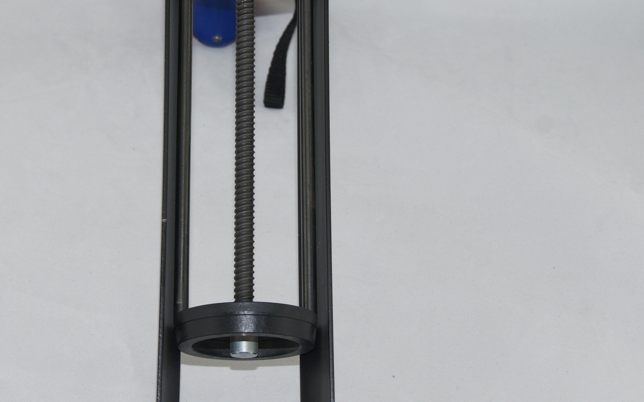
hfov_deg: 23.0
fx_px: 1580
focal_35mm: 90
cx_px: 224
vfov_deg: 14.5
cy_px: 183
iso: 200
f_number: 8
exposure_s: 1/160
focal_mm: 40
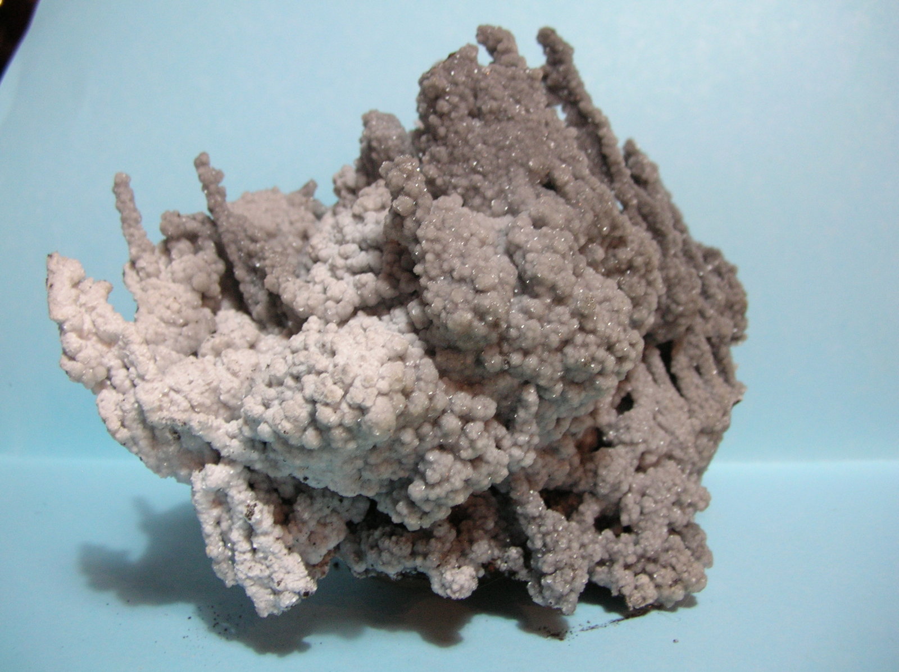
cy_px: 336
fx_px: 934
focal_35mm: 36
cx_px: 450
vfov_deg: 39.6
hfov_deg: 51.4
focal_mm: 6
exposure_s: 1/4
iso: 88
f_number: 2.7
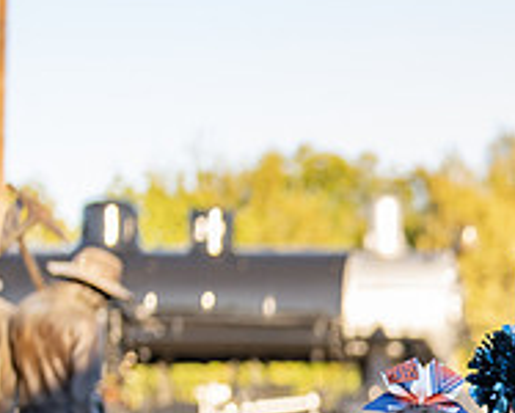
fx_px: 2899
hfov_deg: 9.8
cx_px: 800
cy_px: 531
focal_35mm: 190
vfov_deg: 8.1
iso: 100
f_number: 1.2
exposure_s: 1/1250
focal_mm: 50
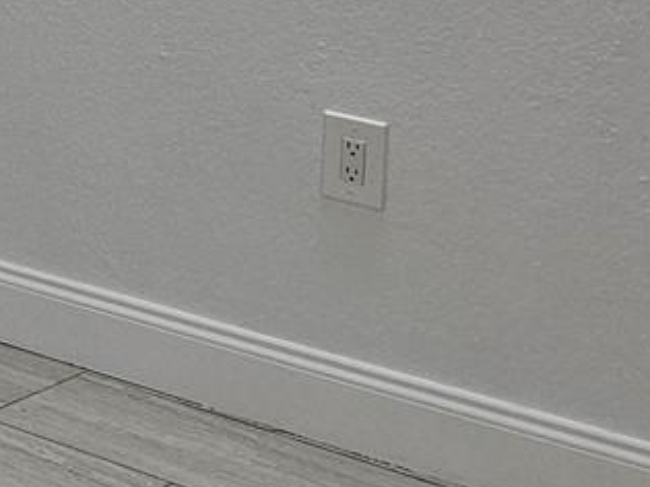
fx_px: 2196
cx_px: -863
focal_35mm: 117
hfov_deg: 13.1
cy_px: -326
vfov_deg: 11.9
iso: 320
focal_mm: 6.3
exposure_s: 1/120
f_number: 1.7
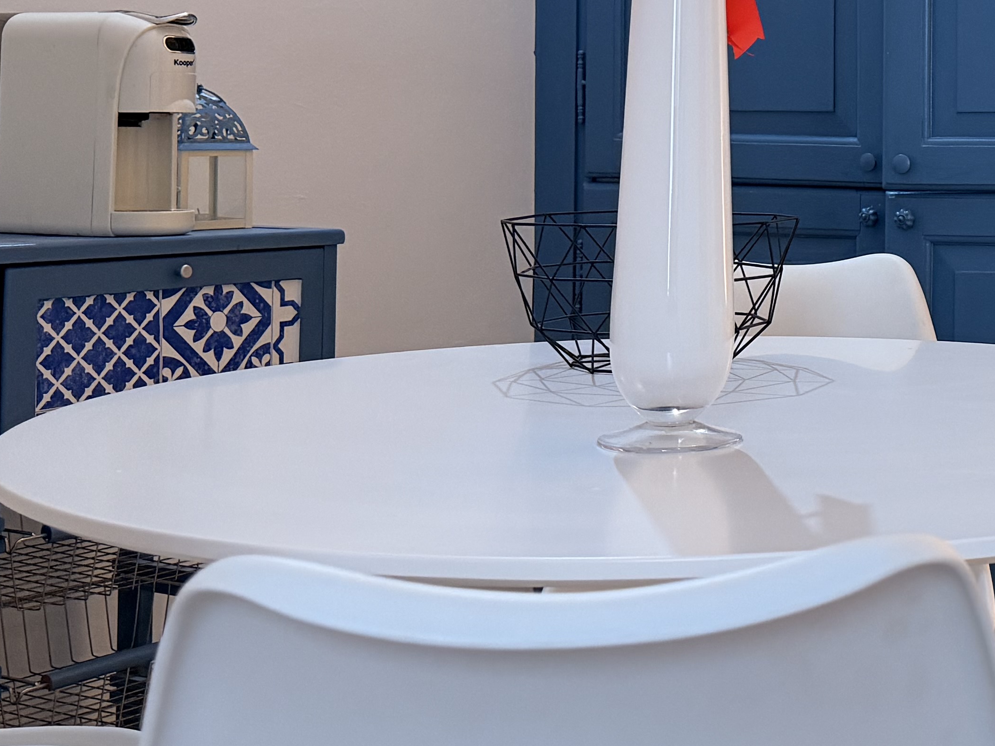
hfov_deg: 27.7
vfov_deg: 22.2
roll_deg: -0.5
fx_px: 1868
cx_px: 1047
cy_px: 105
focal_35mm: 65
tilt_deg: +0.6
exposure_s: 1/50
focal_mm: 6.76
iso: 250
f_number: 1.78
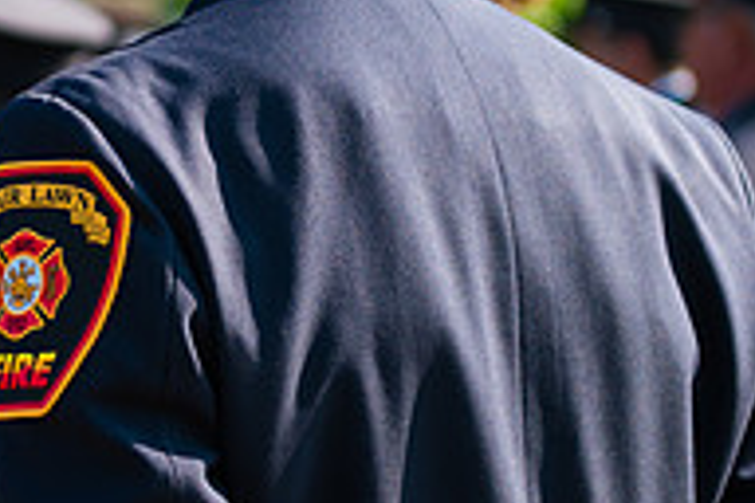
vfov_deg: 6.5
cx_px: 16
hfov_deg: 9.7
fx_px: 4425
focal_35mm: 211
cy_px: 208
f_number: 3.2
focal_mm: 70
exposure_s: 1/1000
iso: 200
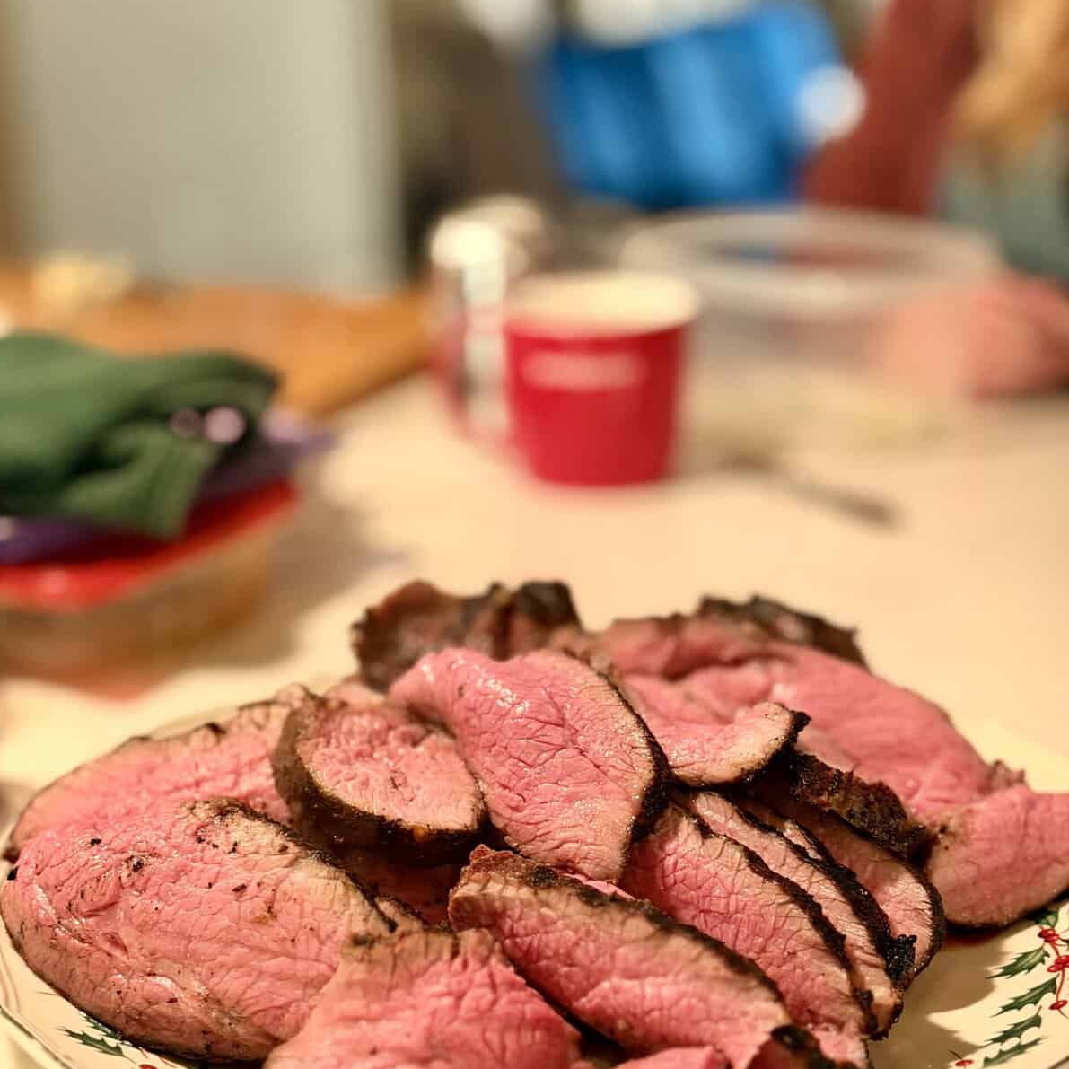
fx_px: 1992
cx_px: 531
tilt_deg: -21.5
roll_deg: +1.4
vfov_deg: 29.9
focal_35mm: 57
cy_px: 670
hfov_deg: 30.0
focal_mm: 6.76
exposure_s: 1/40
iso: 500
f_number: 1.78
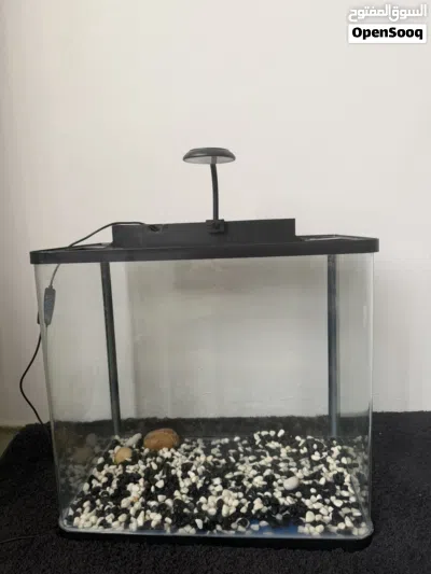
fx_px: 398
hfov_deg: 56.8
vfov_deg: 71.6
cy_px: 287
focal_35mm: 24
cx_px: 216
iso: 200
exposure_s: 1/120
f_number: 1.78
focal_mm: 6.76
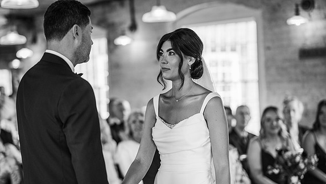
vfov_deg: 13.5
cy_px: 98
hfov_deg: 23.7
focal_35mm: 90
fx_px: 778
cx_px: 162
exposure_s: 1/200
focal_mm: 85
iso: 500
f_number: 2.2
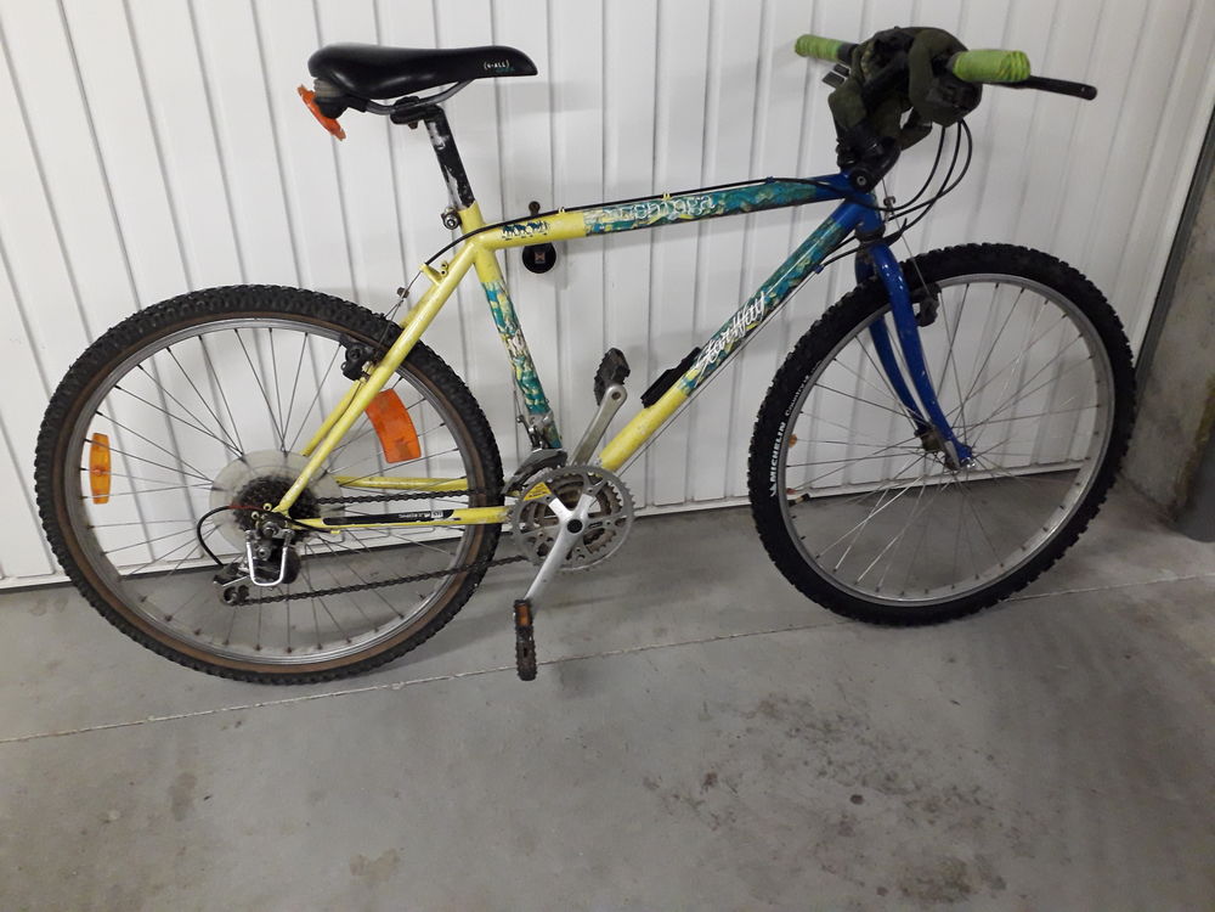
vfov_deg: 51.4
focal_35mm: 27
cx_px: 608
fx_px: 948
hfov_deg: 65.3
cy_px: 456
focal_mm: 3.6
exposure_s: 1/50
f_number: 1.9
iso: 250
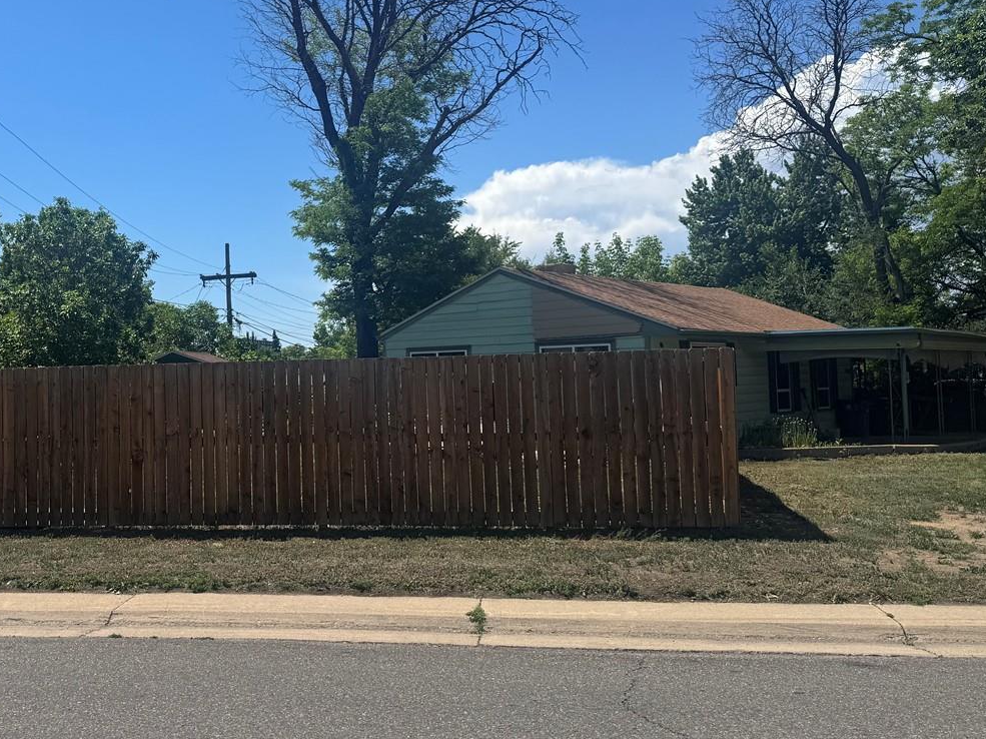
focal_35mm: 39
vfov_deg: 36.7
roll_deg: +1.3
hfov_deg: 46.1
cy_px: 314
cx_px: 244
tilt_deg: +4.7
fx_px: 1110
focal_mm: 6.76
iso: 80
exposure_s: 1/5814
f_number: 1.78
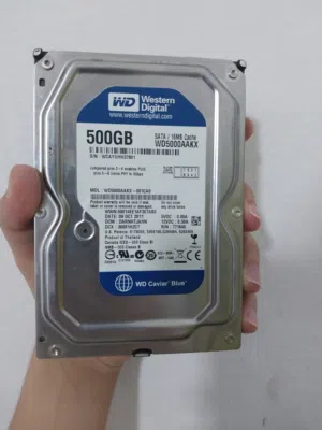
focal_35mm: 26
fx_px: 322
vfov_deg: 67.3
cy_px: 215
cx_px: 161
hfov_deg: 53.1
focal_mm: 4
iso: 160
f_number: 1.8
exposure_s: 1/50
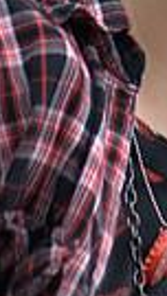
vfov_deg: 3.4
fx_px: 4964
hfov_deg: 1.9
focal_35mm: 631
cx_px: 258
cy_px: -77
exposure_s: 1/160
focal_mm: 120
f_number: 4.5
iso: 100
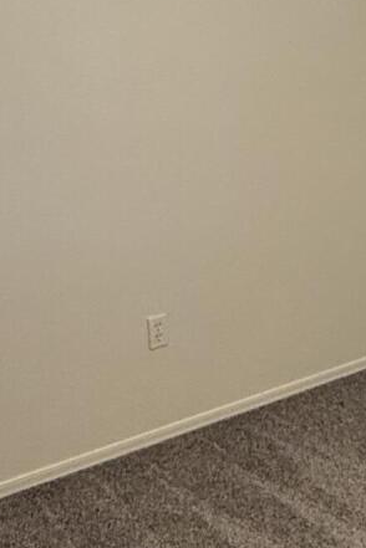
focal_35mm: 66
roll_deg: -2.0
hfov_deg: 18.7
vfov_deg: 30.5
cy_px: 230
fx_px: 1006
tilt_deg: -11.1
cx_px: 515
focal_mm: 2.22
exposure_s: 1/120
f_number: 2.2
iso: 250
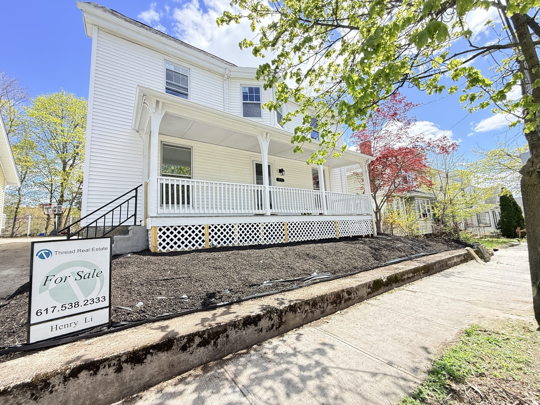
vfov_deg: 85.7
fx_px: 218
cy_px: 202
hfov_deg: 102.1
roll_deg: +2.9
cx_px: 270
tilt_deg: +6.2
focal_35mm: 14
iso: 64
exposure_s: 1/482
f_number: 2.2
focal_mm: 2.22
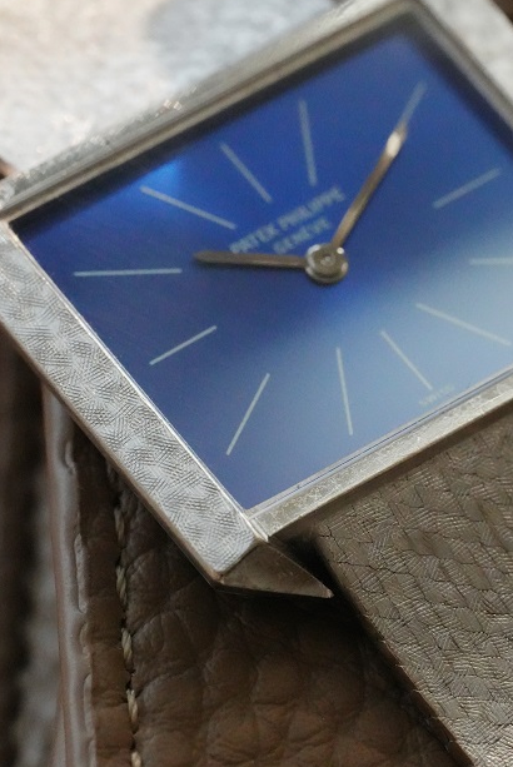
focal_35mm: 120
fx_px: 2559
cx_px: 270
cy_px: 400
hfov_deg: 11.4
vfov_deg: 17.0
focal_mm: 105
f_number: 11
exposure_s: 1/250
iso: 12800
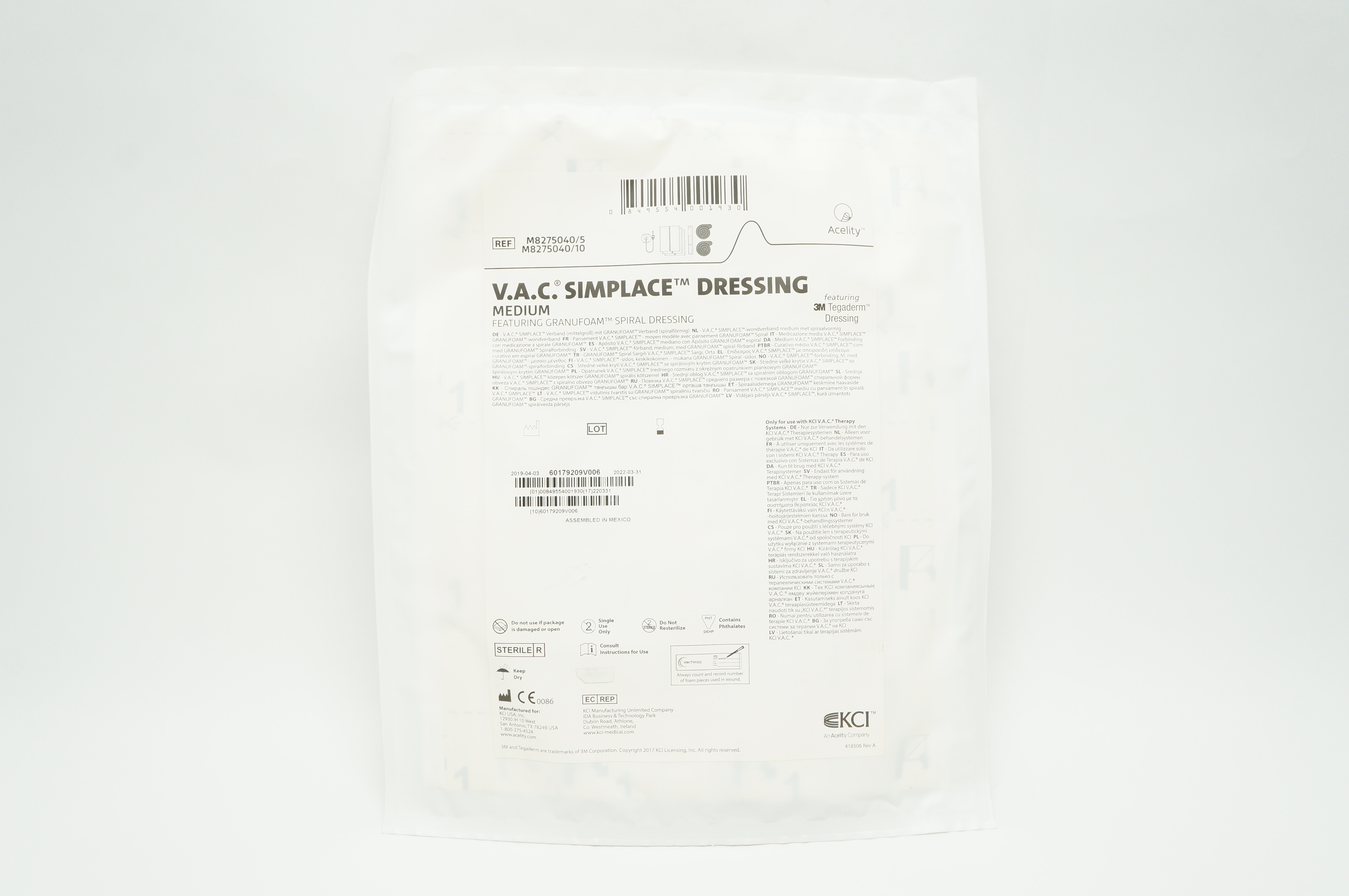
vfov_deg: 43.5
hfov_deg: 62.0
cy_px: 448
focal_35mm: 30
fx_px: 1123
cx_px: 674
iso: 400
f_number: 8
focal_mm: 20
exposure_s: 1/30
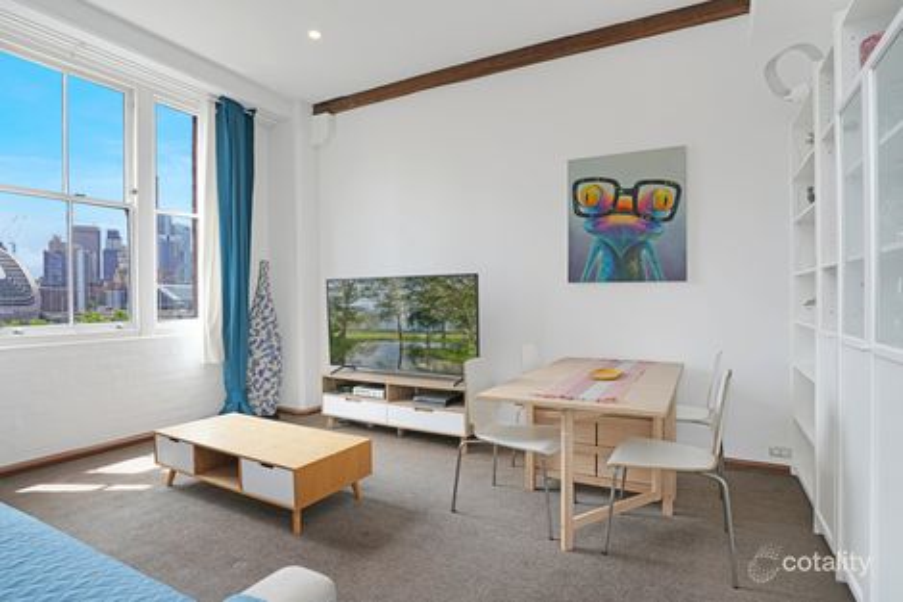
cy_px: 301
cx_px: 452
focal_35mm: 16
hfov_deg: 96.8
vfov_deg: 73.7
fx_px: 401
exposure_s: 1/30
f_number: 8
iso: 200
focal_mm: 16
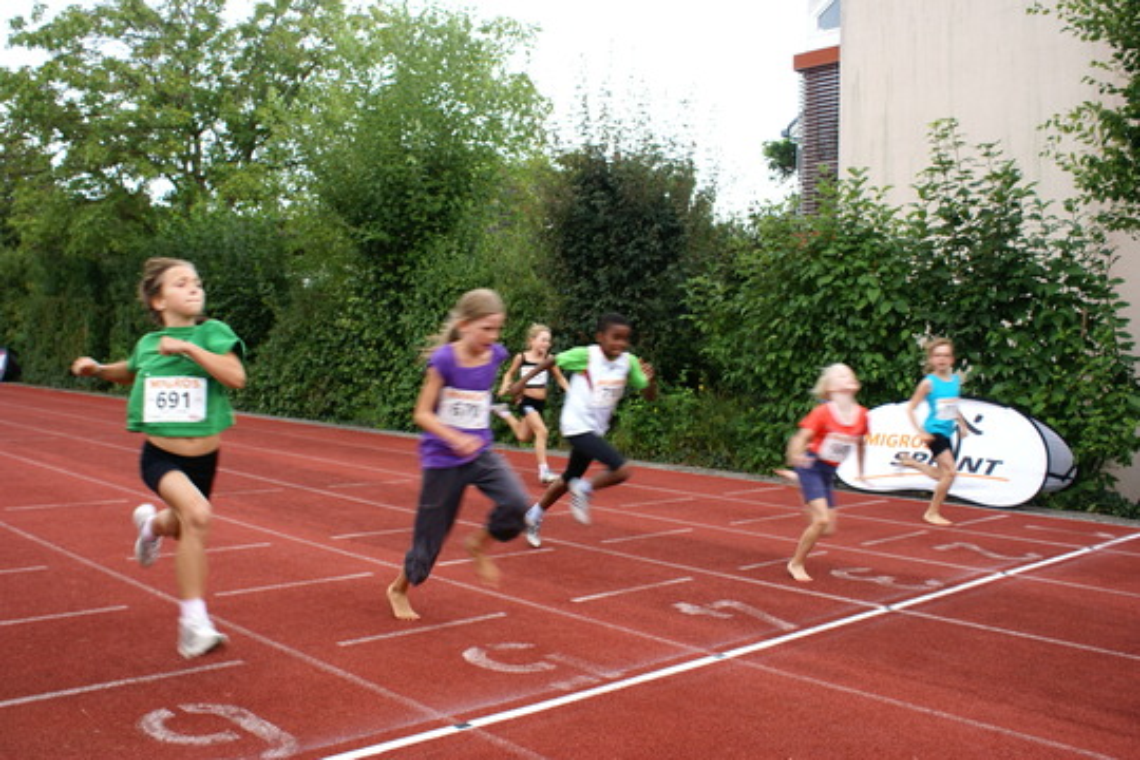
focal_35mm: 33
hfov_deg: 57.2
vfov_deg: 40.0
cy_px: 380
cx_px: 570
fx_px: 1045
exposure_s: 1/125
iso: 200
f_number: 4
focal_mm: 22
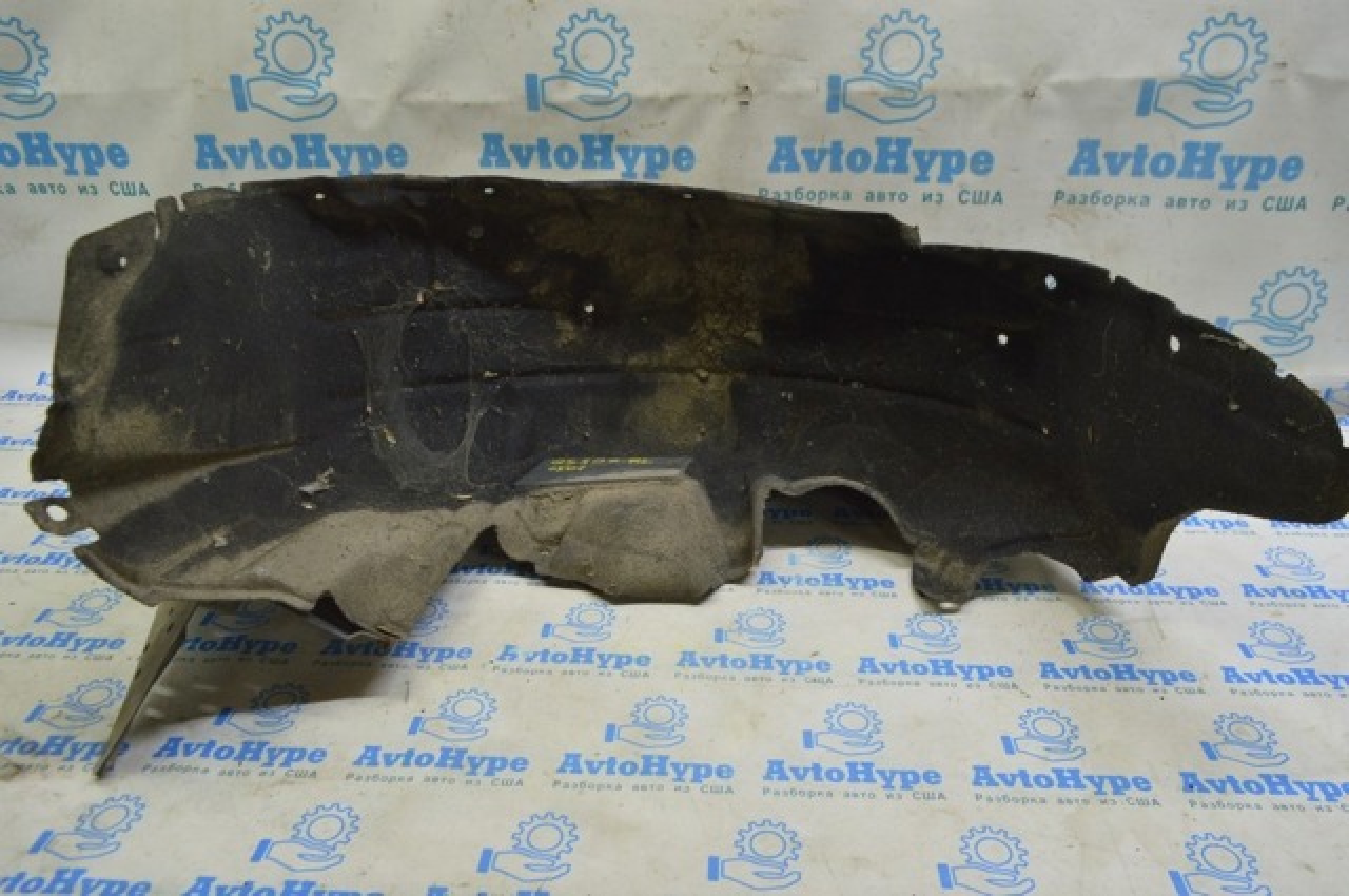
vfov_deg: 47.8
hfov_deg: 67.4
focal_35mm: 27
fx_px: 1010
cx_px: 674
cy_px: 448
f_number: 5.6
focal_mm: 18
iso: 400
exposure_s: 1/20
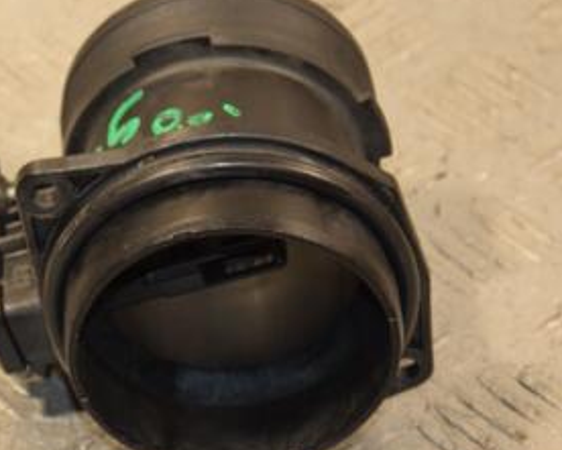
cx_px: 100
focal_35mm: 202
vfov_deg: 7.7
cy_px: 230
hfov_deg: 9.5
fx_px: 3361
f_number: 5.3
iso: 800
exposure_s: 1/125
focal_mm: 66
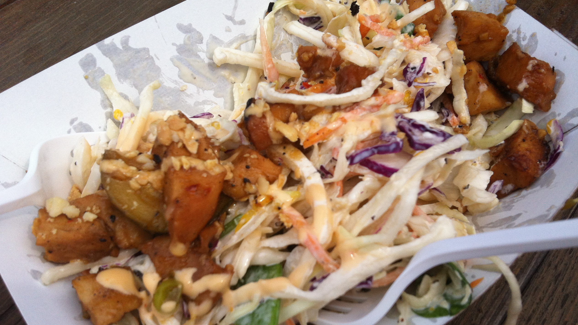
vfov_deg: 30.4
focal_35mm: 39
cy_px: 189
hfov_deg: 51.6
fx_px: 598
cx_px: 289
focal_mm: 3.85
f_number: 2.8
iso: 80
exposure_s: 1/1371
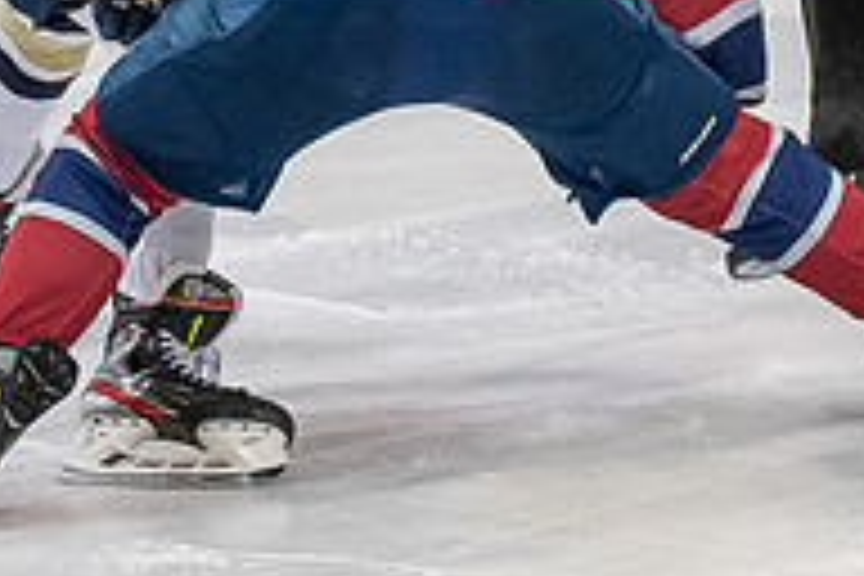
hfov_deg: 3.6
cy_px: -336
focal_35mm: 568
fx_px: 13631
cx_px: 535
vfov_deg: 2.4
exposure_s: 1/800
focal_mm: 82
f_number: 3.2
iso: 1250
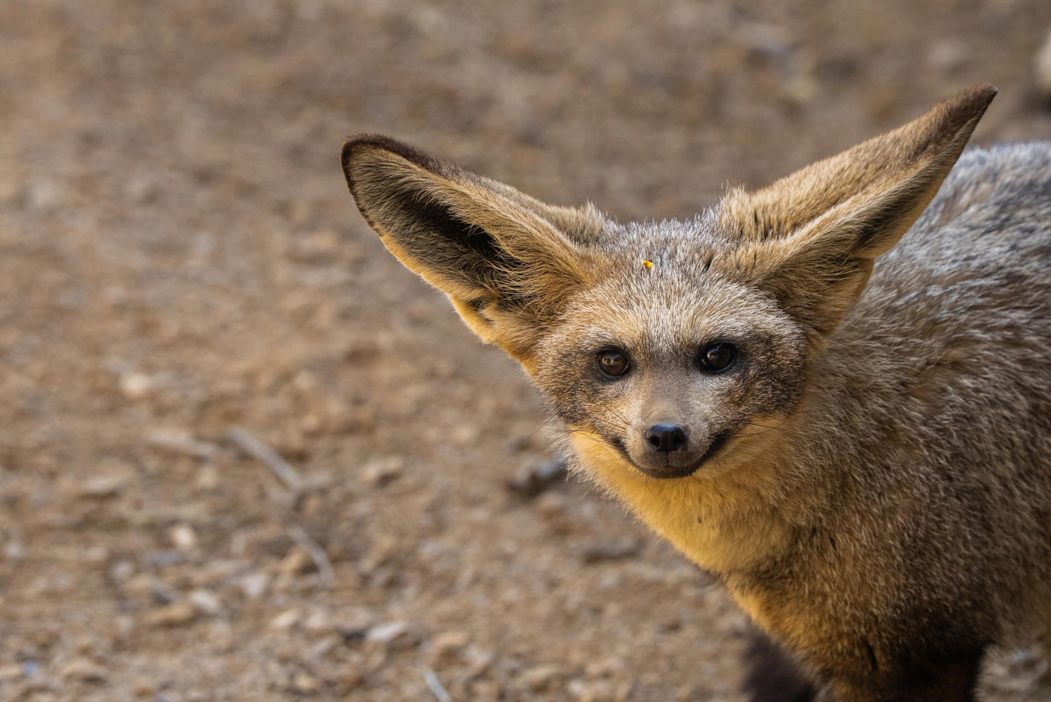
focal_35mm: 430
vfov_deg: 3.2
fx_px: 12559
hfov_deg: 4.8
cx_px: 526
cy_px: 351
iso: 1600
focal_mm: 430
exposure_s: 1/500
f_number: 11
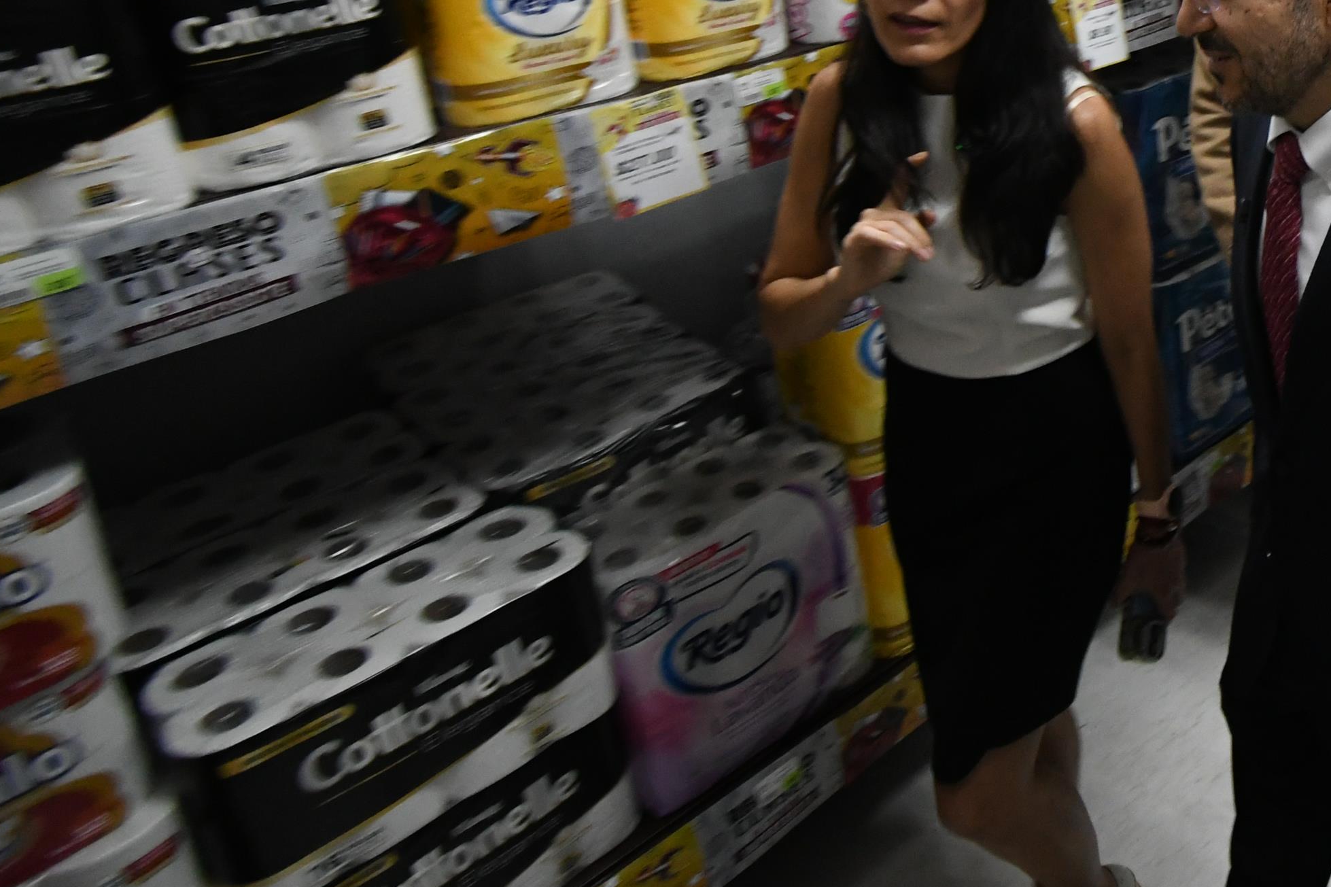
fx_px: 1183
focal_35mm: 32
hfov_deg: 46.1
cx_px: 1414
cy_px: 76
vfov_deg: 38.1
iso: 2500
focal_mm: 10
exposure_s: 1/100
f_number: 4.5
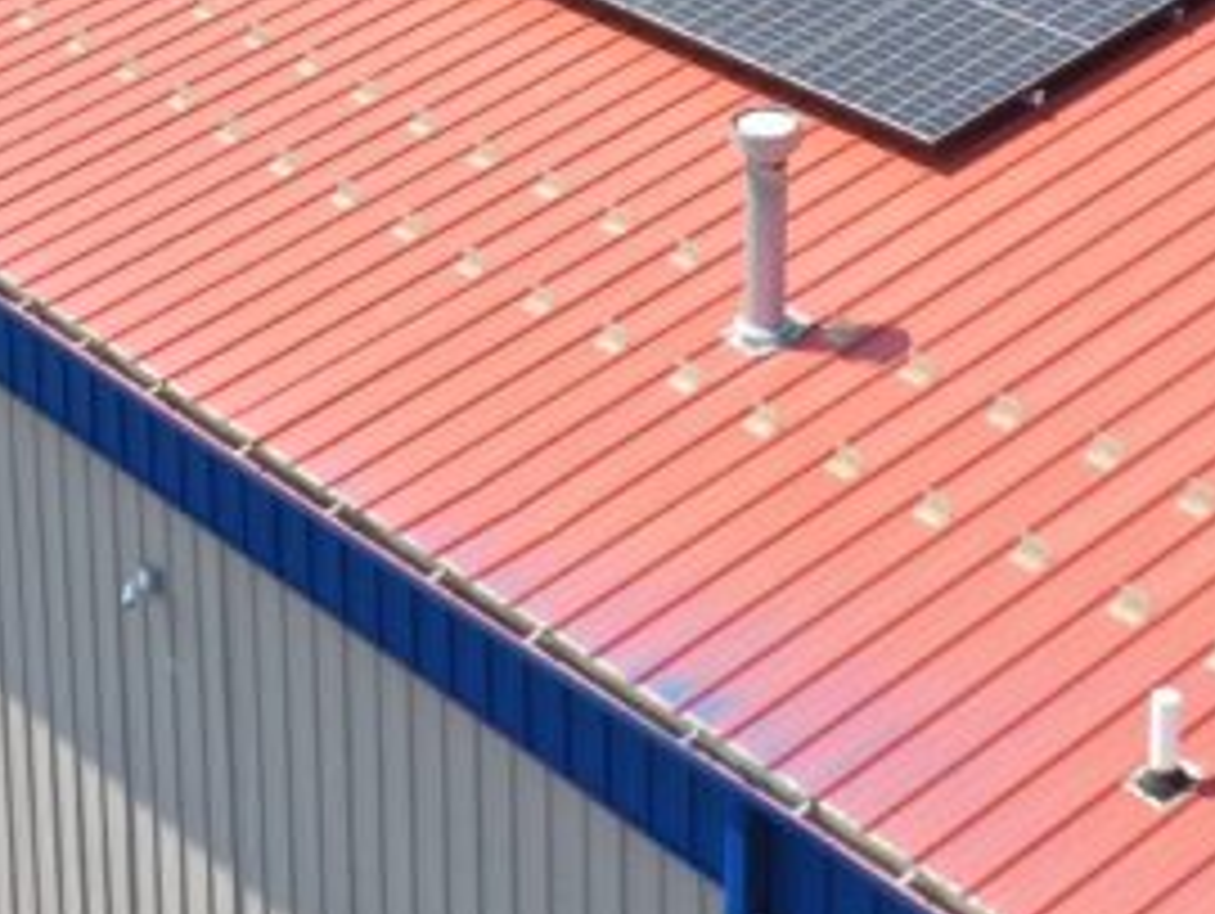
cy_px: -398
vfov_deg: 13.8
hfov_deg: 19.2
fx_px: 3583
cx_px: 554
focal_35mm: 102
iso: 100
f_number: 5
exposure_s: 1/320
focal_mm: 10.26
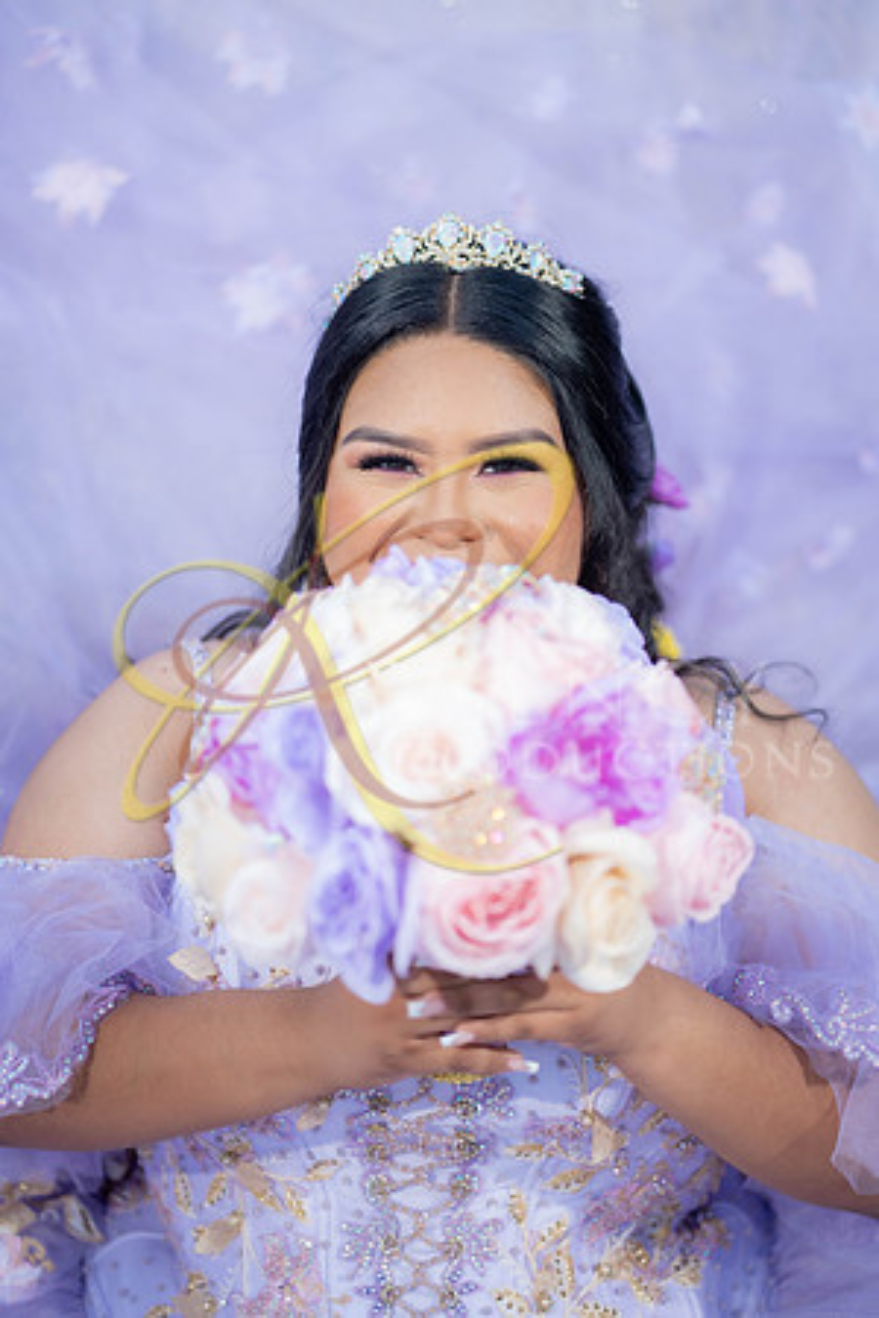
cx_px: 440
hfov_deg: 16.1
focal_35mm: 85
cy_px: 659
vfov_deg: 23.9
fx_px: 3113
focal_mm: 85
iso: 125
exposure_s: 1/1250
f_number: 1.8
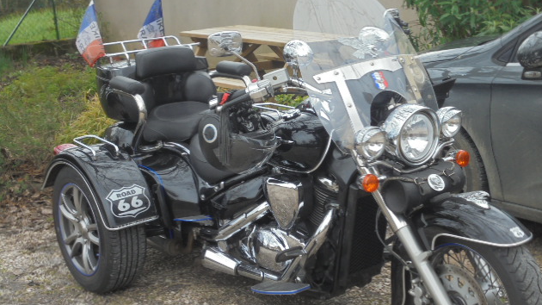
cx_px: 274
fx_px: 891
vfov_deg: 19.4
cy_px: 135
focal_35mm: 62
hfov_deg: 33.8
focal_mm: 10.1
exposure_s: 1/125
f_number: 5.2
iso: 100
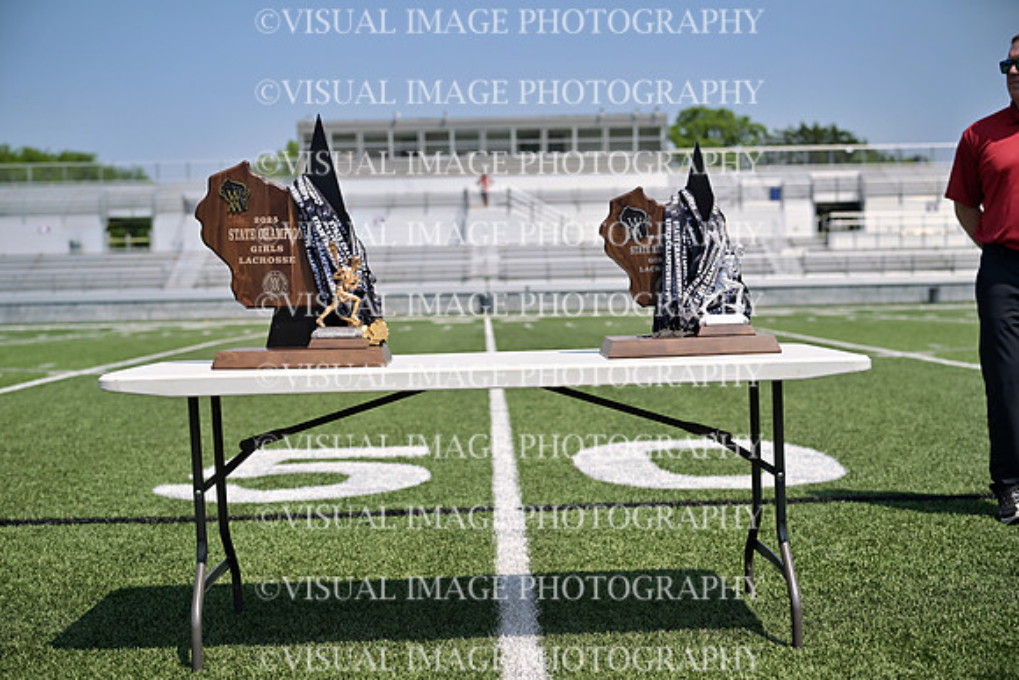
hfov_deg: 41.1
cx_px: 510
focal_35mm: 48
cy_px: 340
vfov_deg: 28.1
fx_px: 1359
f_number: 2.8
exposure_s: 1/4000
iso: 125
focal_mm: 48
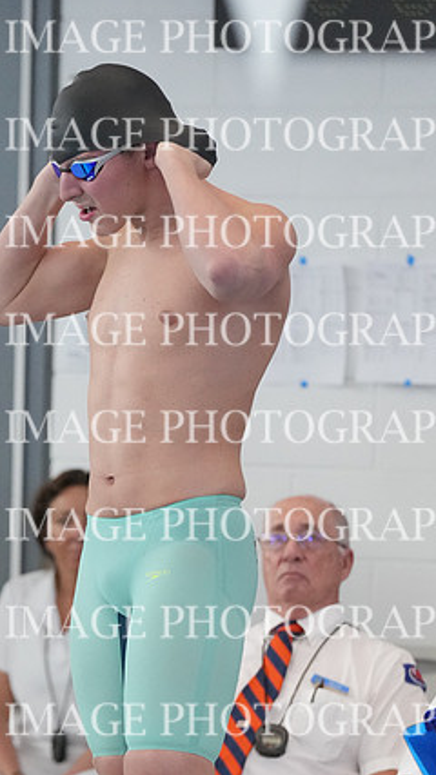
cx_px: 148
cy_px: 476
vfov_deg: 6.7
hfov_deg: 3.8
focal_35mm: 322
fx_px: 6622
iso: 5000
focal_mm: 151
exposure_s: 1/1250
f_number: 4
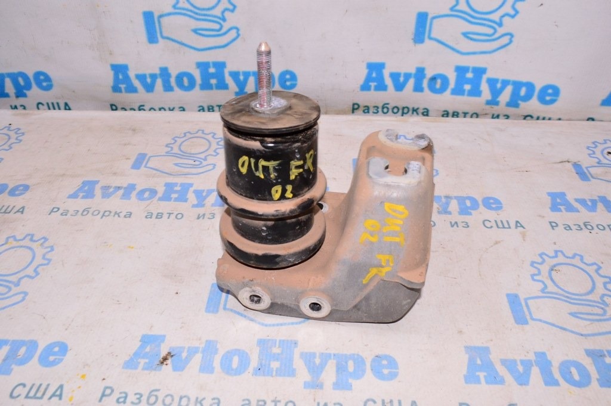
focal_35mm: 30
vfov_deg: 43.5
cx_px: 306
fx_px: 509
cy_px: 203
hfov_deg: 62.0
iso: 1600
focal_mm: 20
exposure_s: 1/160
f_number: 8
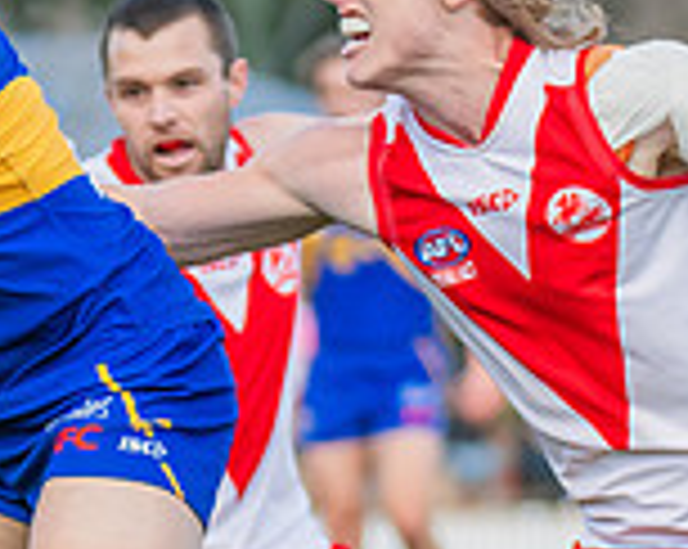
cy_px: 387
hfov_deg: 2.5
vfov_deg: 2.0
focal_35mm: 788
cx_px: -85
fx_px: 16025
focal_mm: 190
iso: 800
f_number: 5
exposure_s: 1/1250
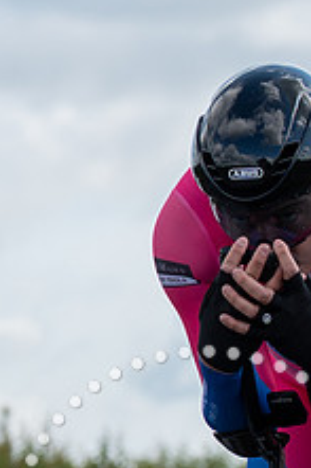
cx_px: 228
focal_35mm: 431
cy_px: 535
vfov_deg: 4.8
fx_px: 5593
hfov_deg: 3.2
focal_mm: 76
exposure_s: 1/1000
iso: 100
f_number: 3.5
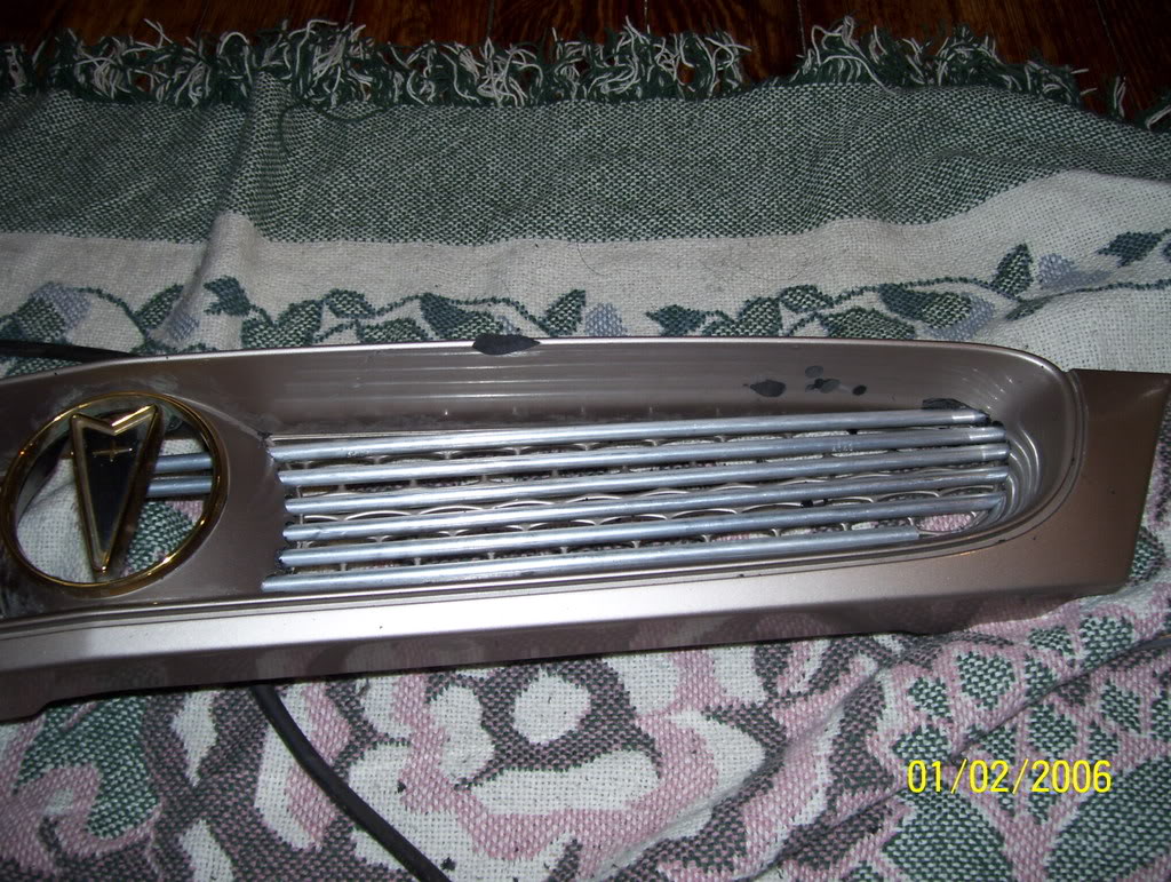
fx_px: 1220
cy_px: 441
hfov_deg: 51.3
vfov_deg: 39.7
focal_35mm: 36
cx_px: 586
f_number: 2.7
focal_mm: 6
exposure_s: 1/60
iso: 80
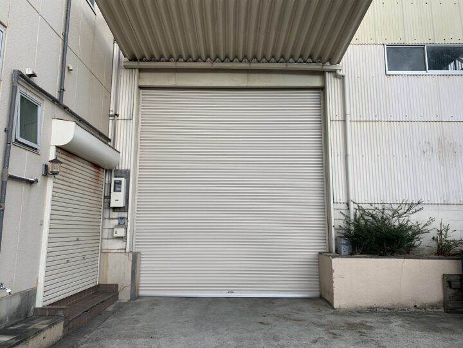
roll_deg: +0.5
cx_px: 232
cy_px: 174
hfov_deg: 67.3
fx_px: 348
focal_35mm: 26
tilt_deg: +9.4
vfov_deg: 53.1
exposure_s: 1/211
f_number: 1.8
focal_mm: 4.25
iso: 25
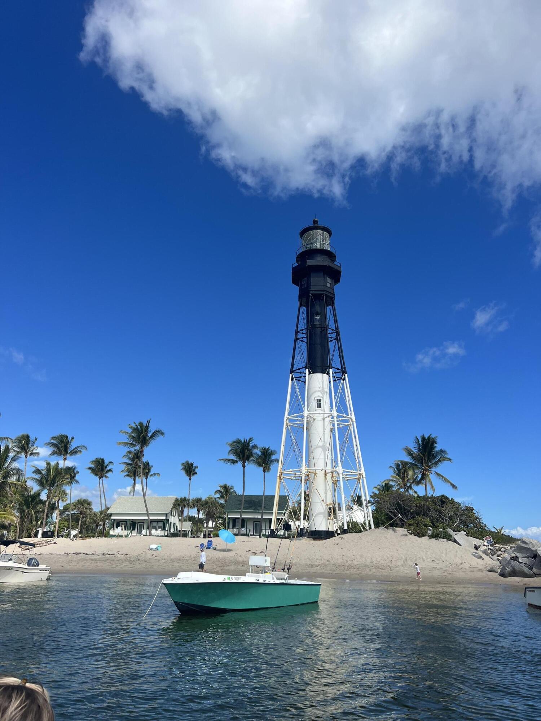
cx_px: 270
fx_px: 542
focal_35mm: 26
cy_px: 360
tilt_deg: +19.0
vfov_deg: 67.3
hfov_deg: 53.1
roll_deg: -0.3
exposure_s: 1/6211
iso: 50
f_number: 1.5
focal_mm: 5.7
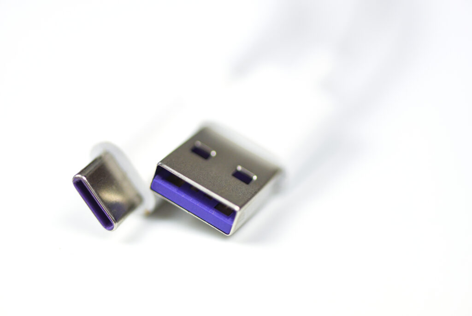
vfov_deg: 13.1
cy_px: 158
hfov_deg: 19.4
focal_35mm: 105
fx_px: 1377
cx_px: 236
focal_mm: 105
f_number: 3.8
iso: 500
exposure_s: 1/320
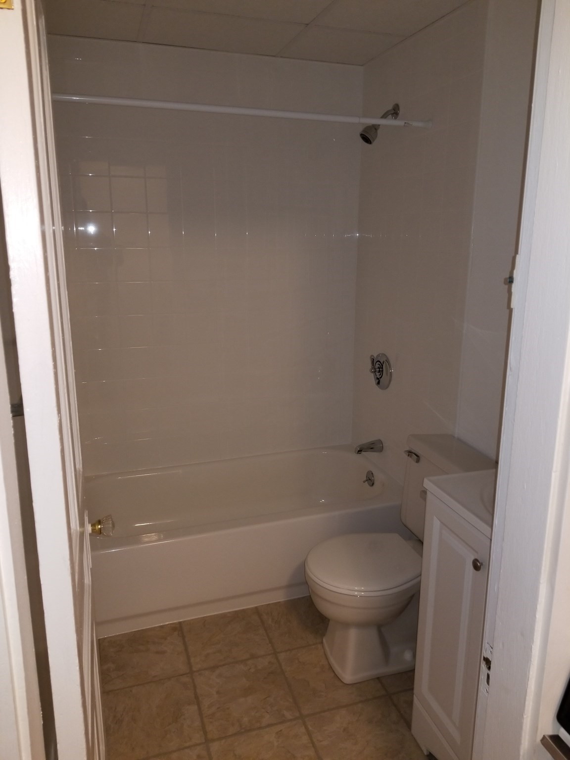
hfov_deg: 53.1
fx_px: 571
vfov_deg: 67.3
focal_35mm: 26
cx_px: 285
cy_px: 380
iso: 80
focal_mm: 4.25
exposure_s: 1/40
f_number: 1.7
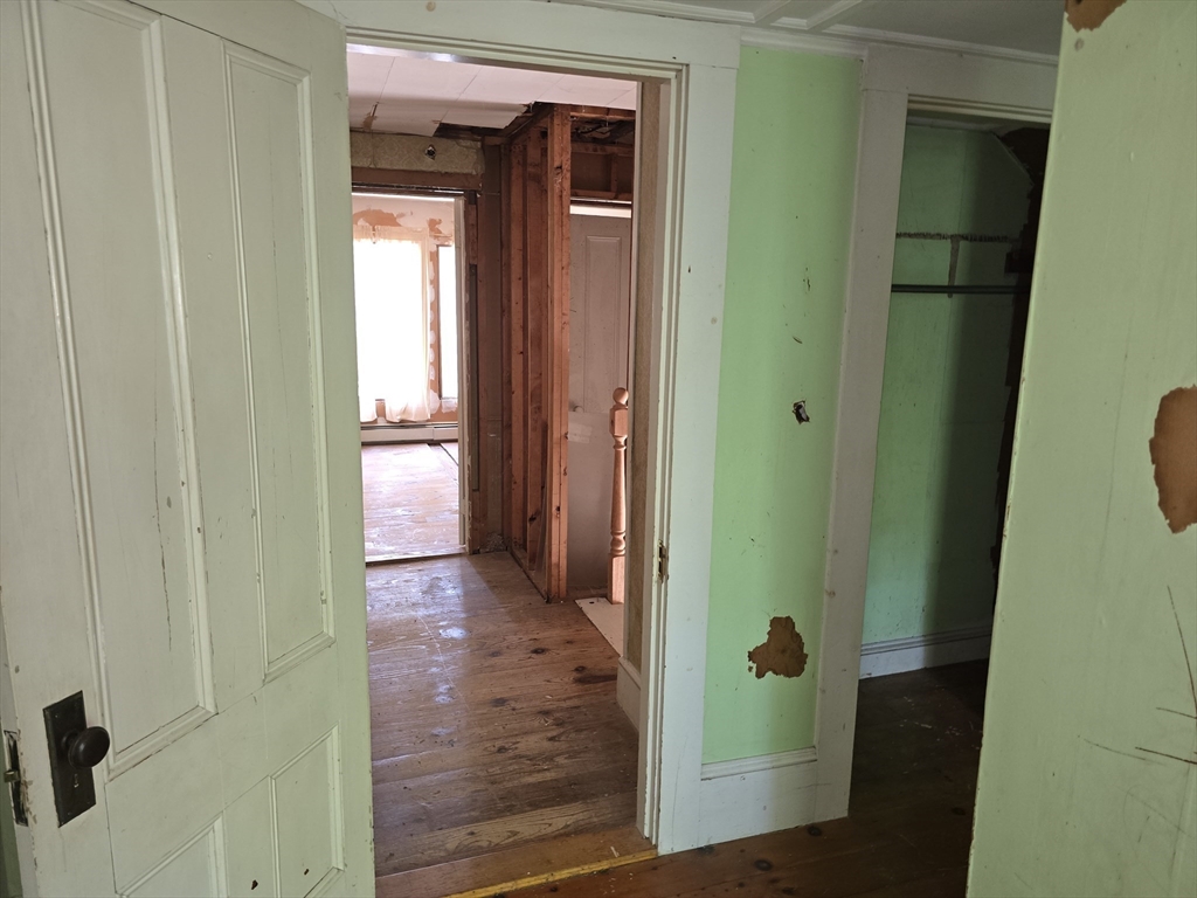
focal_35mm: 23
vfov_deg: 58.9
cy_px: 449
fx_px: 795
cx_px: 598
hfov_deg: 73.9
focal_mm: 6.3
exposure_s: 1/15
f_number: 1.7
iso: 250
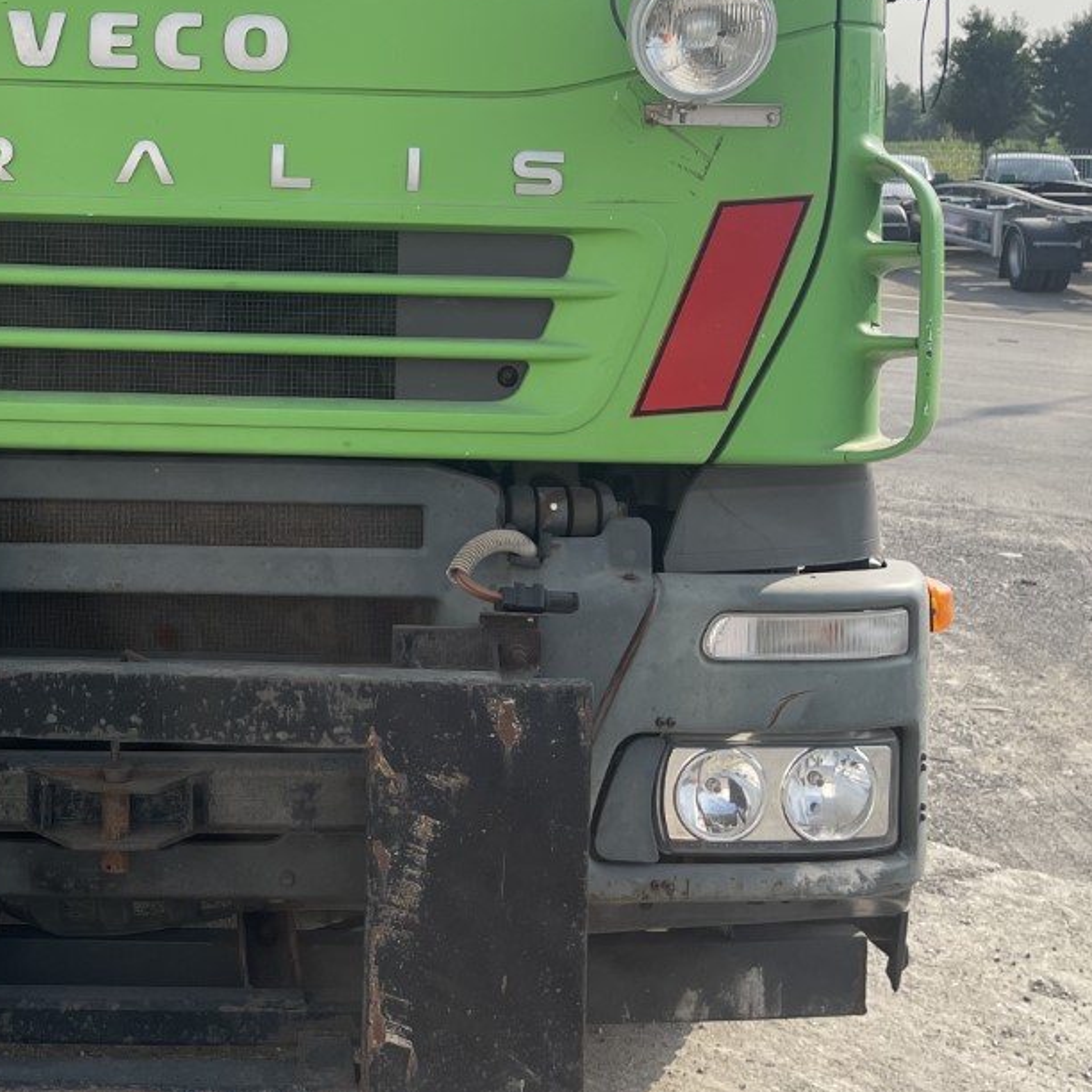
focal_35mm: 52
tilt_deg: -3.1
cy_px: 198
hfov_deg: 31.9
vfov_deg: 31.8
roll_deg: -0.8
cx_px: 207
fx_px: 1856
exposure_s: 1/2247
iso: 32
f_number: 1.6
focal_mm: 5.1
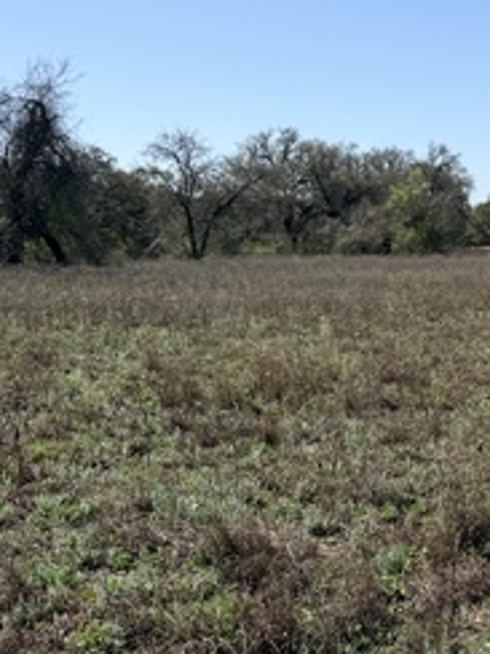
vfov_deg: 30.7
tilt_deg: -6.0
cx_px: 469
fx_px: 1189
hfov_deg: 22.5
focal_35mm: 63
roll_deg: +0.9
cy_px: 365
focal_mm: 6.76
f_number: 1.78
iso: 80
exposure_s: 1/6711
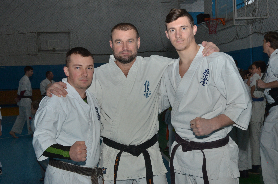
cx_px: 139
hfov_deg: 35.1
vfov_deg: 23.7
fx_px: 439
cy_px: 92
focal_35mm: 57
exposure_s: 1/60
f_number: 7.1
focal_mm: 38
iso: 1000
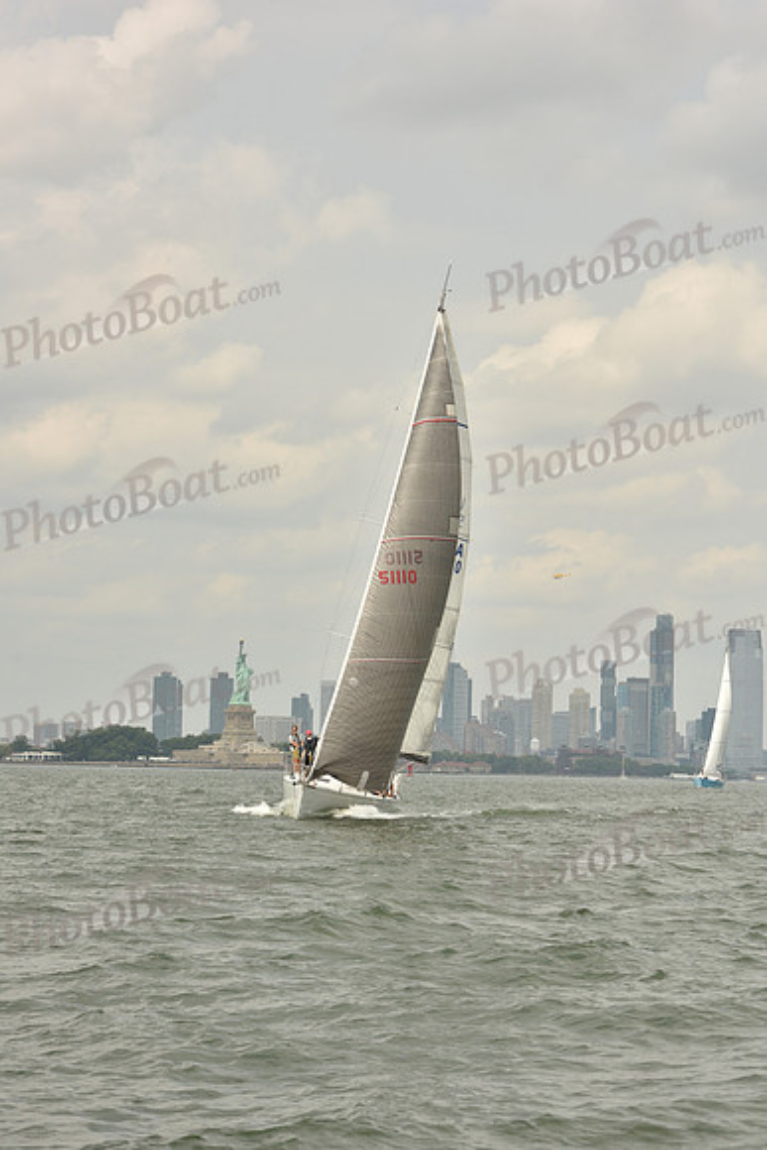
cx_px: 384
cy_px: 575
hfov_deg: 14.0
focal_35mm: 98
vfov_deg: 20.8
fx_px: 3130
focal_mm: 98
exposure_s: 1/640
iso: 250
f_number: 10
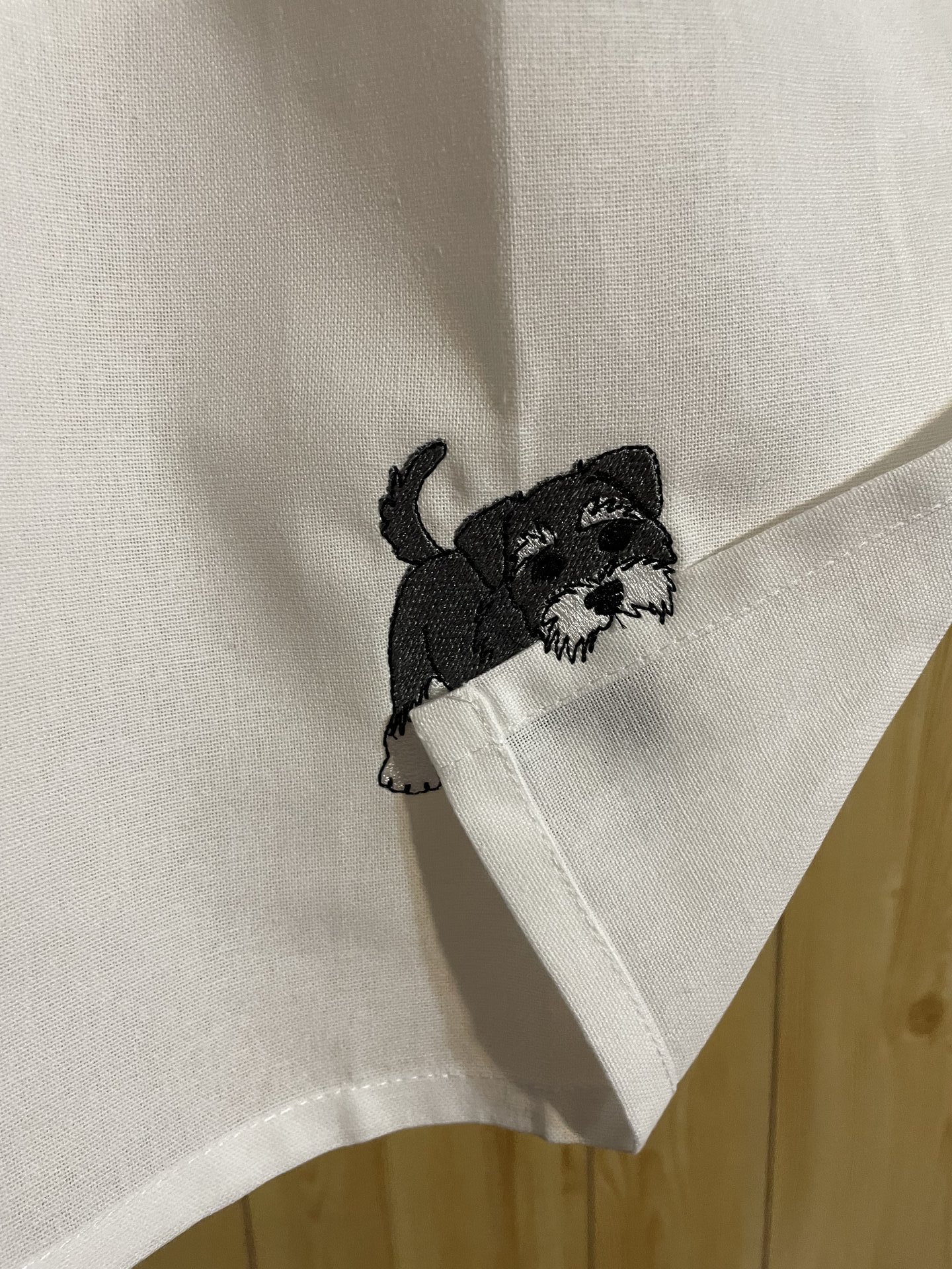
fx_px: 953
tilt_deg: -14.6
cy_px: 634
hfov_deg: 53.1
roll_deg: +2.8
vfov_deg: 67.3
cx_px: 476
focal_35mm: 26
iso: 250
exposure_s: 1/60
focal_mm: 4.2
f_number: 1.6
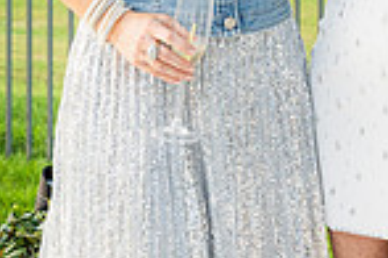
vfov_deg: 6.5
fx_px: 2220
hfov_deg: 9.8
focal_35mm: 206
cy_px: -236
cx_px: 512
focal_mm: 52
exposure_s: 1/320
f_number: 5.6
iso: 500
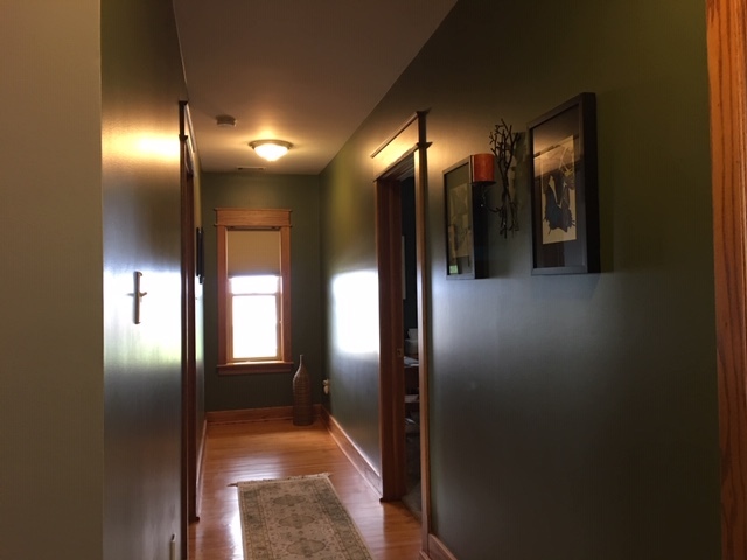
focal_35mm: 29
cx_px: 374
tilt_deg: +1.9
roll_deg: +0.8
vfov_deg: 48.2
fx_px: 626
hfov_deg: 61.7
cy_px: 280
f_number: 2.2
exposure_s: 1/15
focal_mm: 4.15
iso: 64
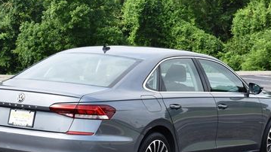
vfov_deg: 9.4
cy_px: 67
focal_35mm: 129
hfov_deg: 16.6
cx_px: 122
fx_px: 927
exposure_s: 1/250
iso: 180
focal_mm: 46
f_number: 8
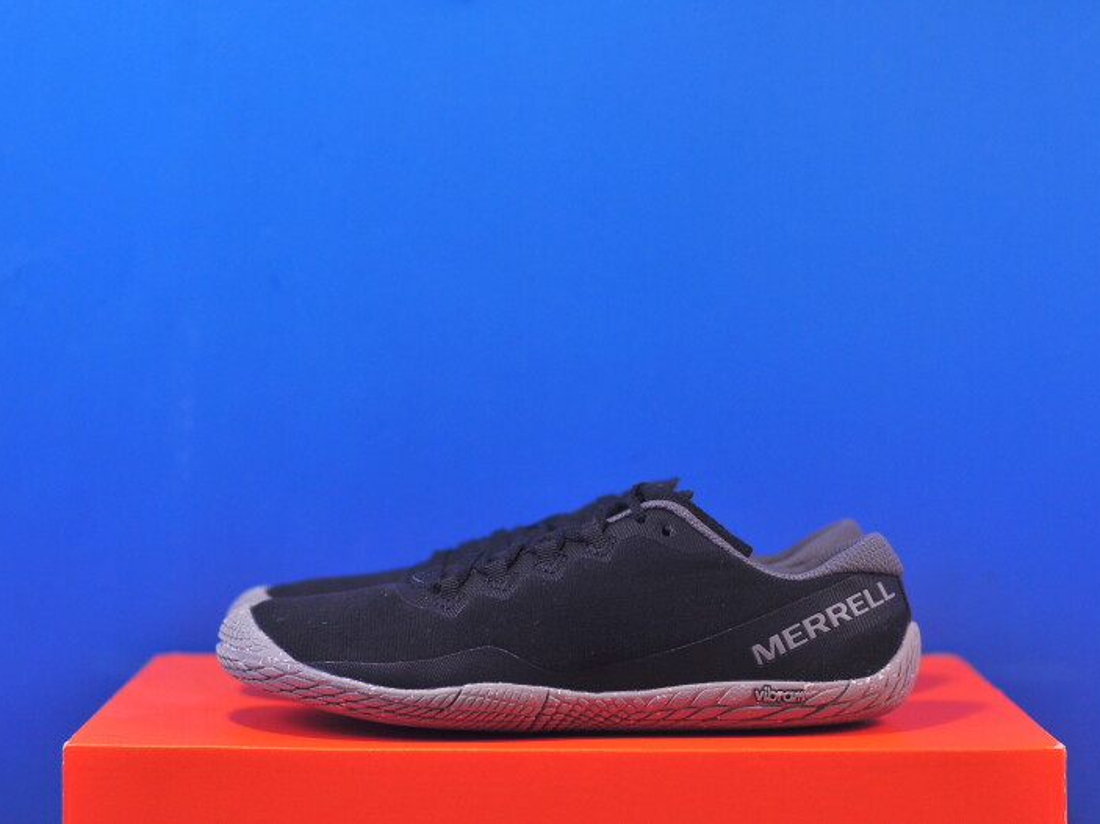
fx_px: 2605
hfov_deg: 23.8
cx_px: 566
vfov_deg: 18.0
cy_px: 410
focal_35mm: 82
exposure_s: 1/320
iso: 250
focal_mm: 50
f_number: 2.5
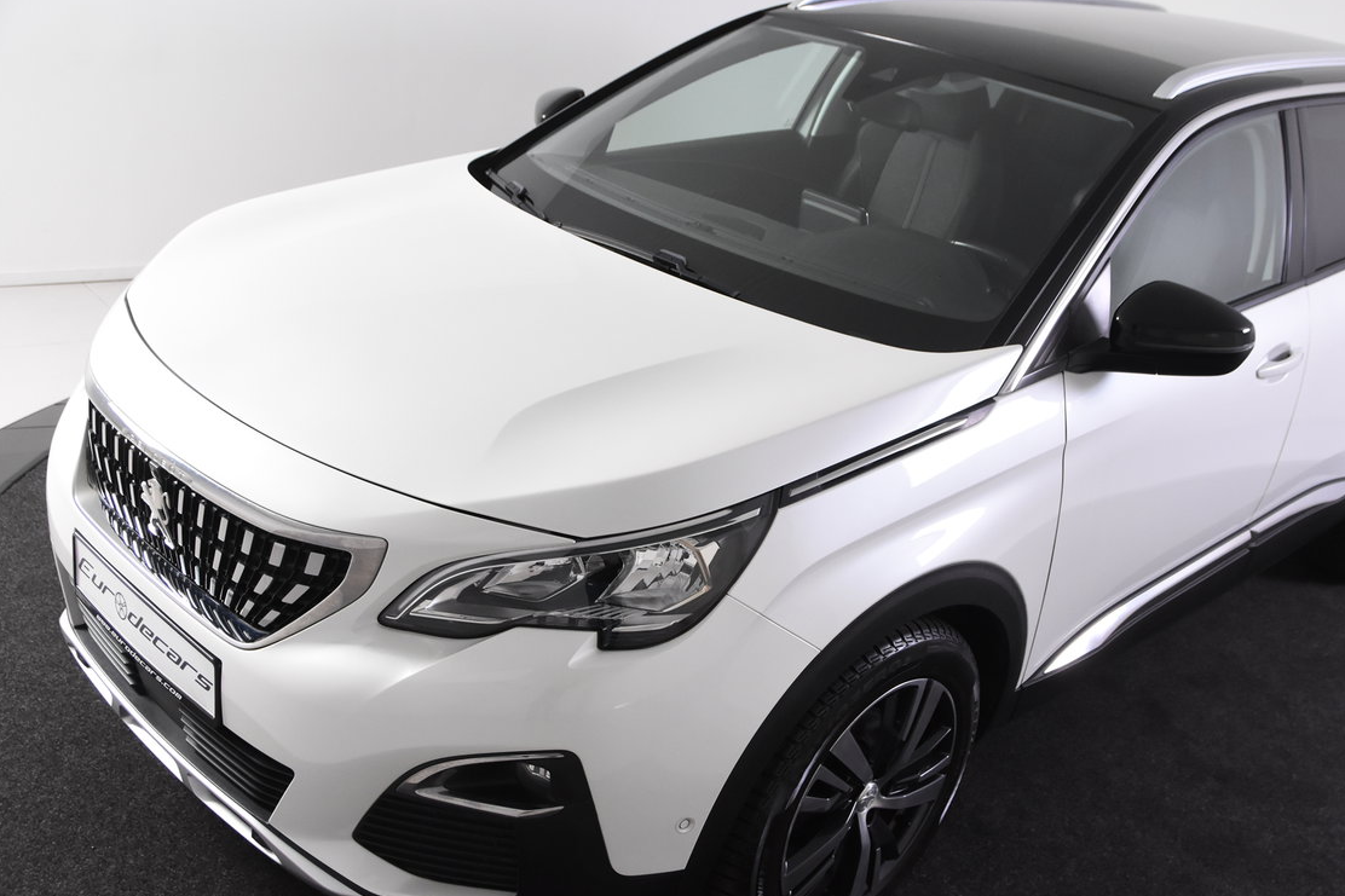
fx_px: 1419
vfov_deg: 35.0
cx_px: 767
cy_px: 472
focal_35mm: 38
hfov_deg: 50.5
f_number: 4.5
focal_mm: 22
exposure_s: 1/80
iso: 1600
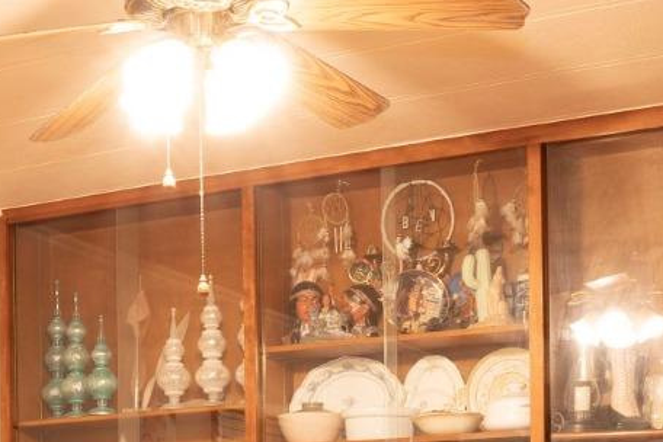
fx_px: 1455
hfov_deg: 25.3
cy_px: 680
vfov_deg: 15.8
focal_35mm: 79
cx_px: 150
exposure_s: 2.5
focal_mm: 16
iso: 100
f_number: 11
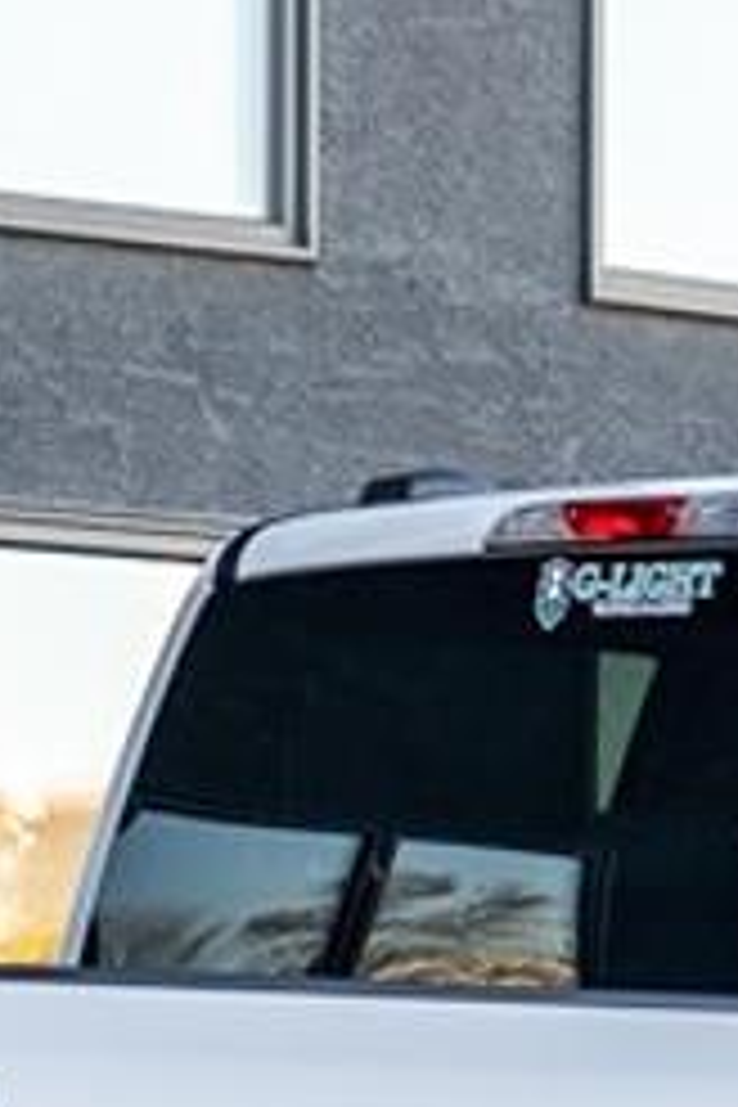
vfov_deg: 7.2
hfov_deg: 4.8
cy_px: 761
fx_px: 8825
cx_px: 386
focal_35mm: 287
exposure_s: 1/125
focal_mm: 44
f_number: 4
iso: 100
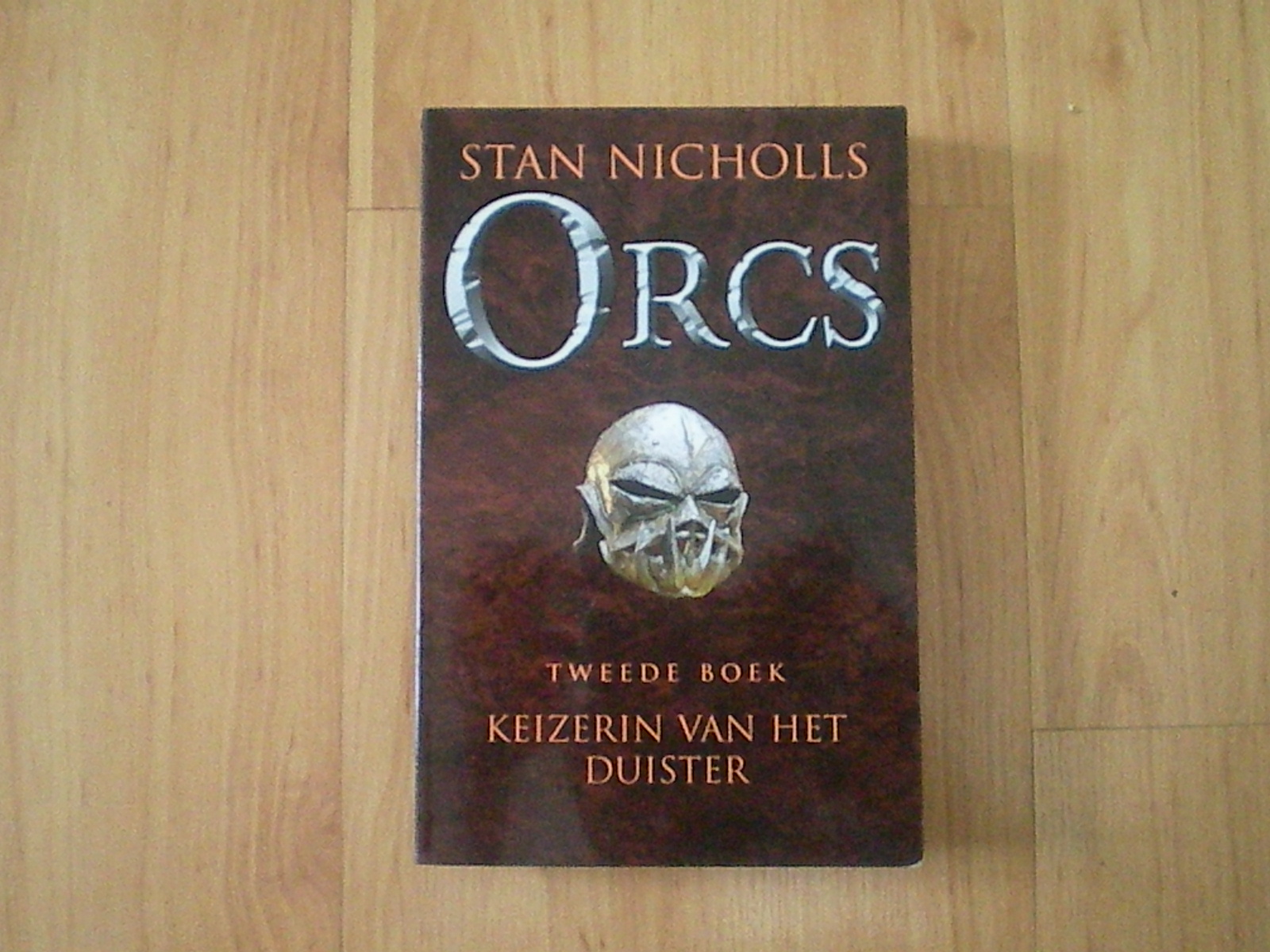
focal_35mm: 38
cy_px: 476
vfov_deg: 37.7
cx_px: 635
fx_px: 1394
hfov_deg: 49.0
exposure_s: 1/100
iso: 1350
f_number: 3.1
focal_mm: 6.3
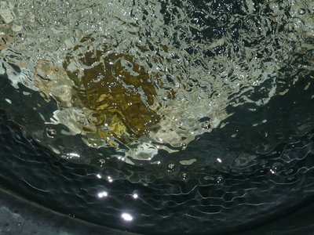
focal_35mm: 100
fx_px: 907
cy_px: 118
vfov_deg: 14.8
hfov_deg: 19.6
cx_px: 157
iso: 160
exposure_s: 1/60
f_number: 5.1
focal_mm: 16.5
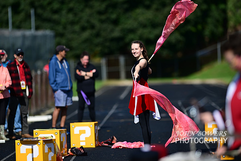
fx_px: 2009
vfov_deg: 4.6
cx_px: 120
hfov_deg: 6.9
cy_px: 80
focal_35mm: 300
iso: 64
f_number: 2.8
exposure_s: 1/1600
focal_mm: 300
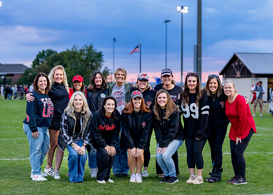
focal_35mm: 80
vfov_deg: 17.9
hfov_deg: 24.9
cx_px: 128
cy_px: 114
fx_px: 617
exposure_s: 1/500
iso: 640
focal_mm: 50
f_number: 2
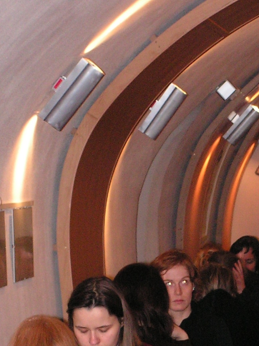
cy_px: 395
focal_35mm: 181
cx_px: 232
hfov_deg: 8.2
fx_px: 1806
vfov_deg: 10.8
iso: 200
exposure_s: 1/80
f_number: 3.3
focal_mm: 12.9
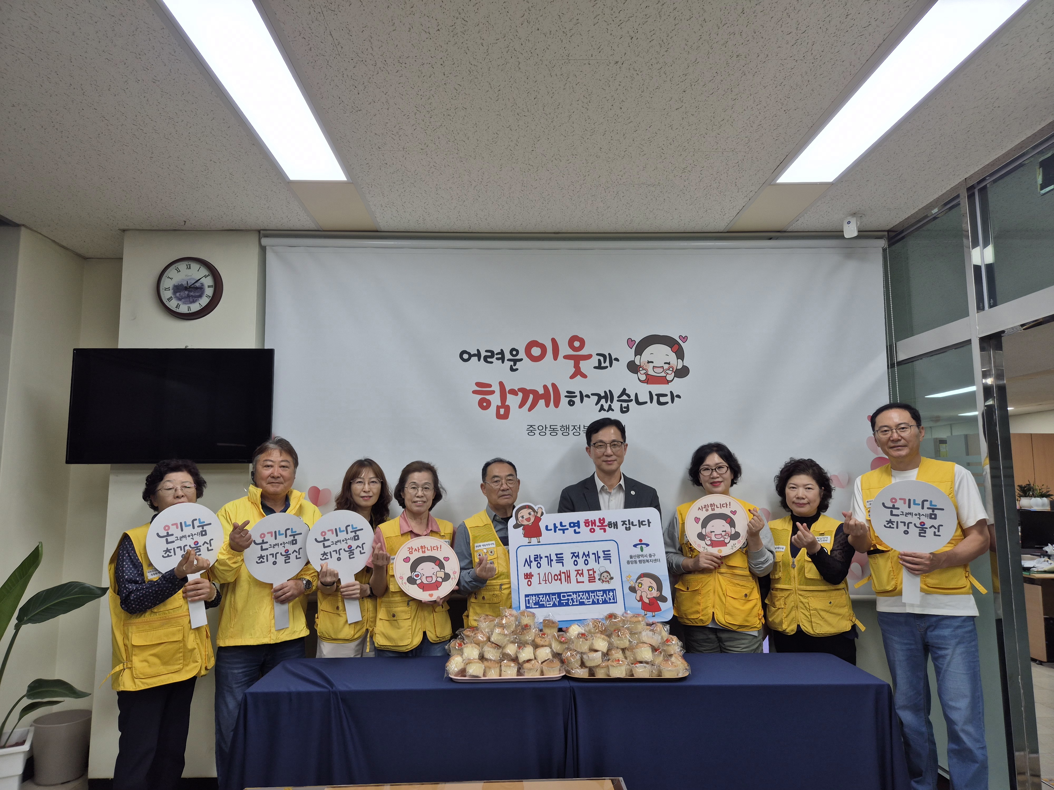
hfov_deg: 73.9
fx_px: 700
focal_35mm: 23
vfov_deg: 58.9
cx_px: 527
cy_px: 395
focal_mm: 5.4
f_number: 1.8
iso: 25
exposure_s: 1/154
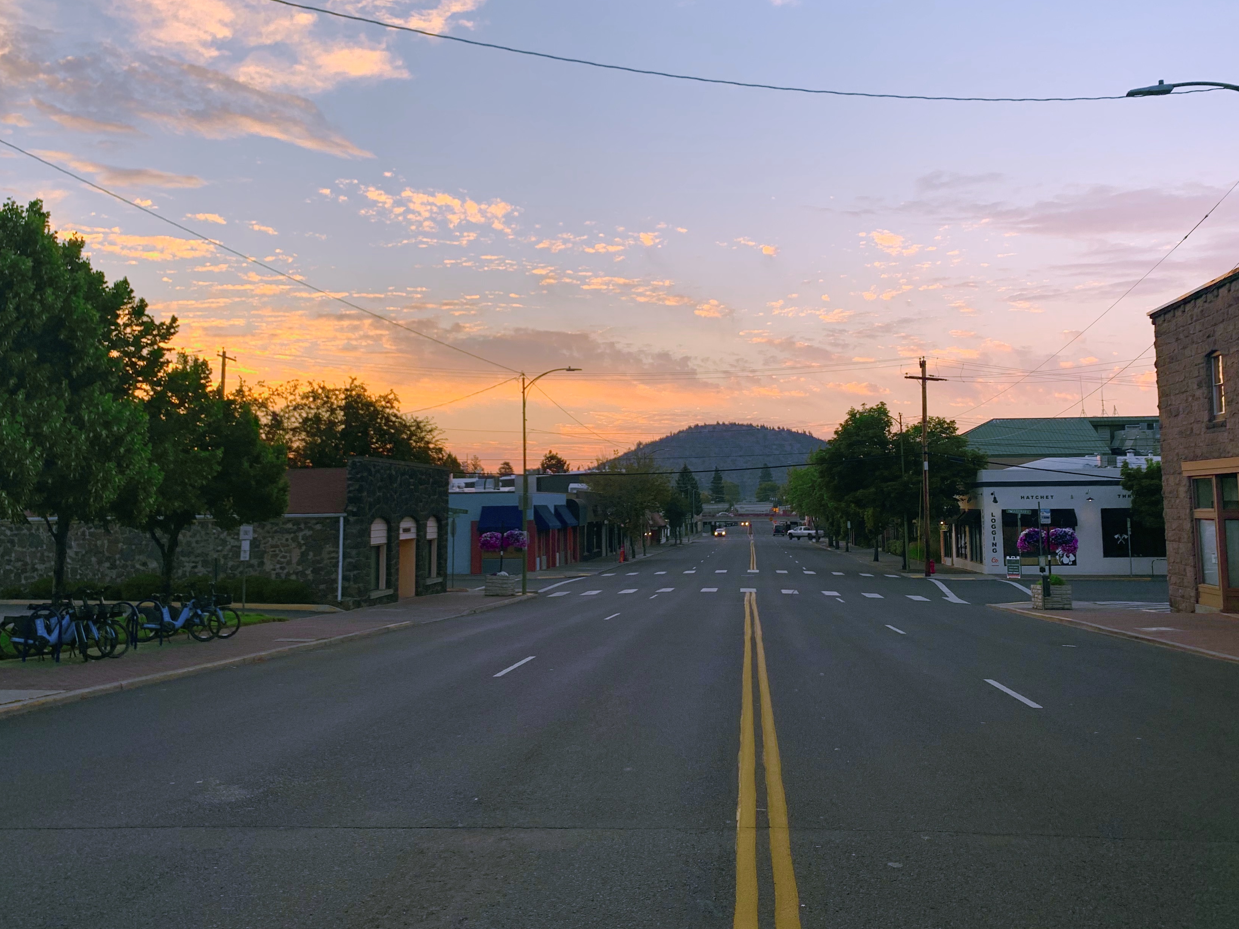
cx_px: 663
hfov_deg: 56.8
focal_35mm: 32
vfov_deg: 44.0
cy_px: 385
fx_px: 1145
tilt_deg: +7.4
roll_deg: +2.3
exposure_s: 1/186
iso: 25
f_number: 1.8
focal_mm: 4.25
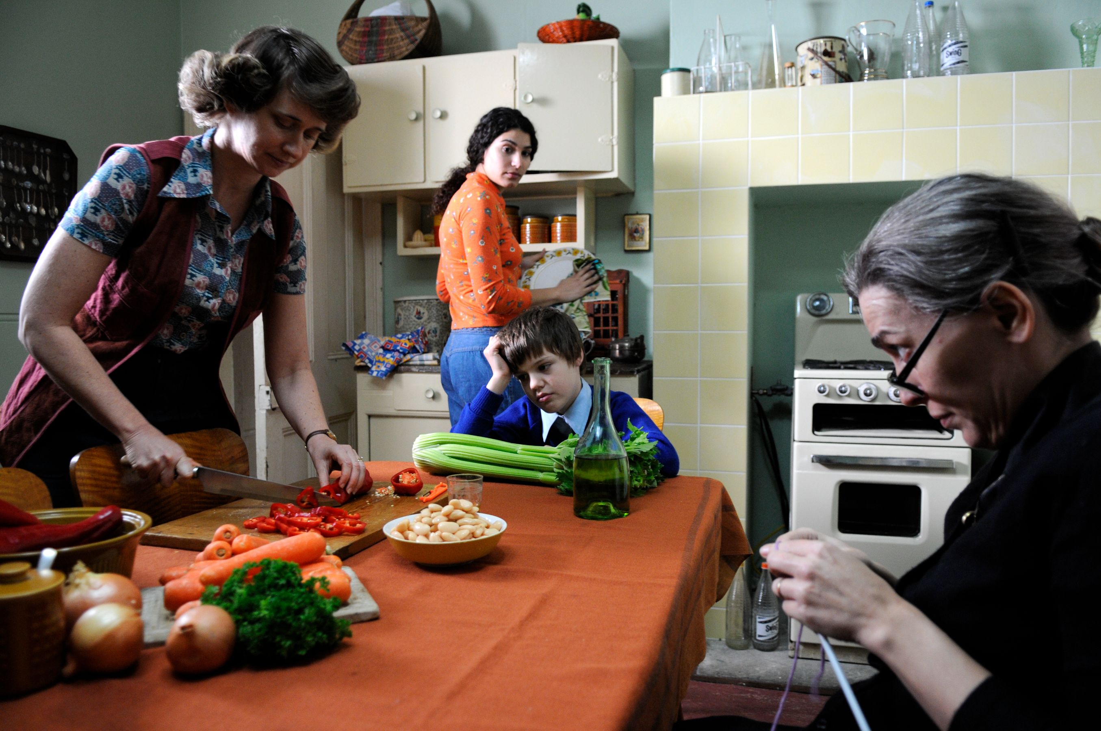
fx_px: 779
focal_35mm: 26
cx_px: 550
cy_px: 366
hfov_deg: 70.5
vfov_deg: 50.3
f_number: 2.8
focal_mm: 17
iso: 640
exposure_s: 1/40
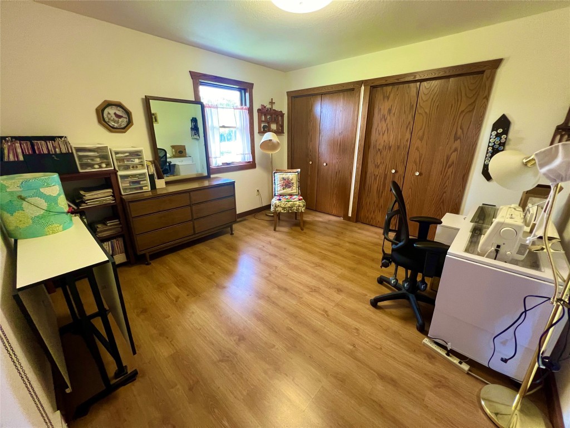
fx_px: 214
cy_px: 214
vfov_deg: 89.9
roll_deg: -0.1
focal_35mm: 13
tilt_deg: -19.6
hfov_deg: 106.2
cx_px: 285
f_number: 1.8
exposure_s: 1/60
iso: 400
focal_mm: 1.57
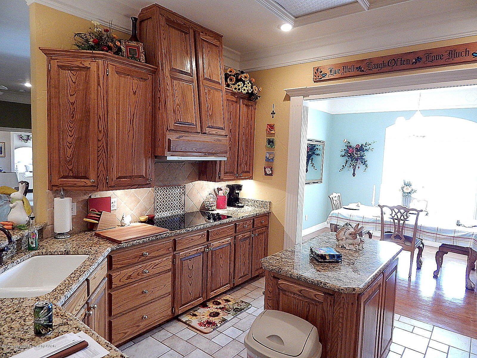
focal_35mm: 22
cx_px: 238
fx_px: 303
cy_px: 179
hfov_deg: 76.4
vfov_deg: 61.1
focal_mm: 4
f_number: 3
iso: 400
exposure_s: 1/25
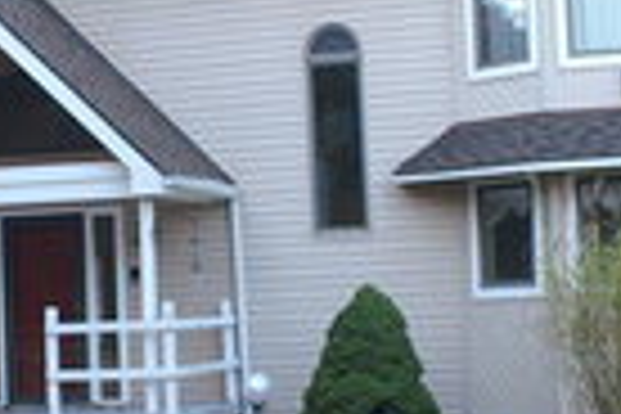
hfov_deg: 18.3
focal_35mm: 111
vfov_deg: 12.3
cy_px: 266
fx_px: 1915
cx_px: 153
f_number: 4
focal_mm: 20
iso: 100
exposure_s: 1/30
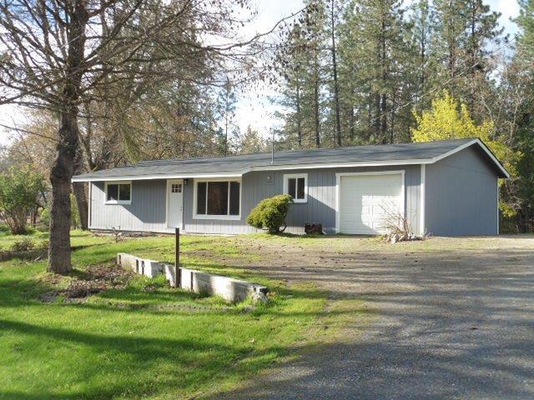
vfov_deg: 36.8
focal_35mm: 39
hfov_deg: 47.9
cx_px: 267
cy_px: 200
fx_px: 602
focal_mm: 6.9
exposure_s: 1/200
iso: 100
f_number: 5
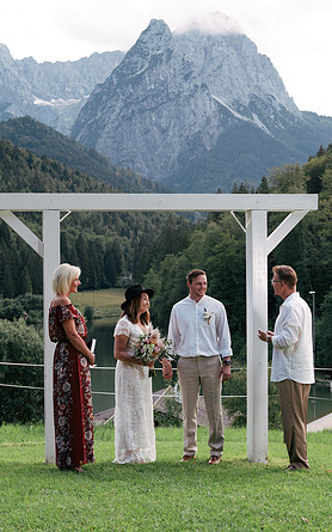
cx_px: 164
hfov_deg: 18.1
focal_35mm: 72
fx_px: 1043
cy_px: 268
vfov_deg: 28.6
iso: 320
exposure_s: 1/200
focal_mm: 70
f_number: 8
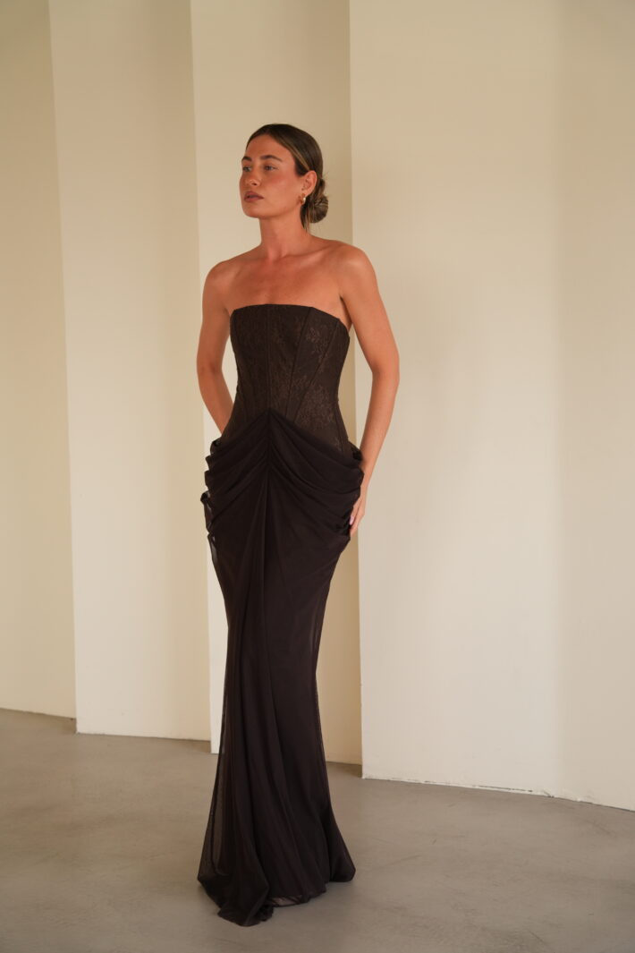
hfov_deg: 21.5
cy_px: 476
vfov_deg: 31.7
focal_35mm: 63
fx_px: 1675
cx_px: 318
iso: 500
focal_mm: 63.3
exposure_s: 1/80
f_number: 5
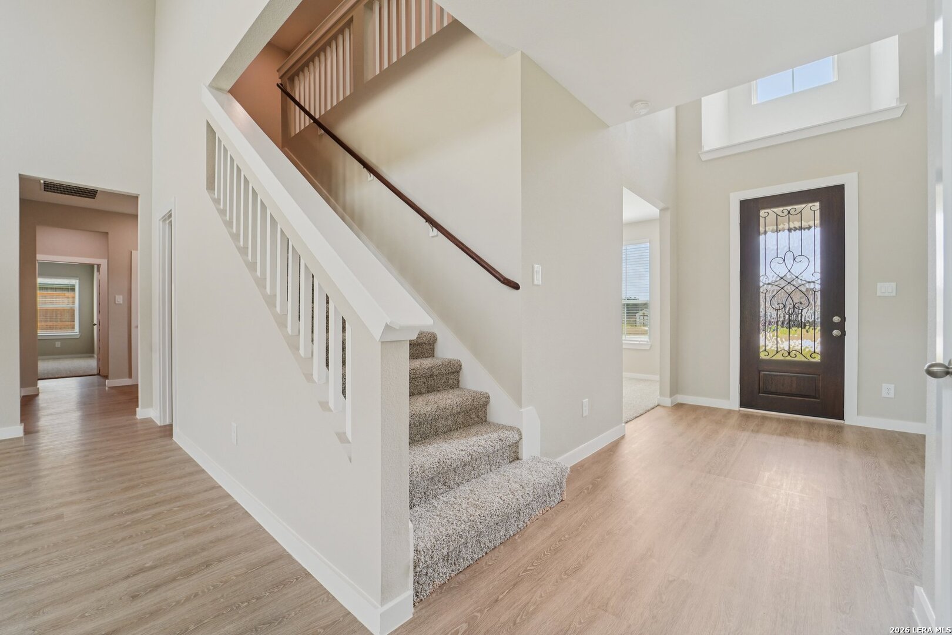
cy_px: 318
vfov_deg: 81.2
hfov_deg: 104.3
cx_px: 476
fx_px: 370
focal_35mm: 14
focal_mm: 14
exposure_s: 1/80
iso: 500
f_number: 8
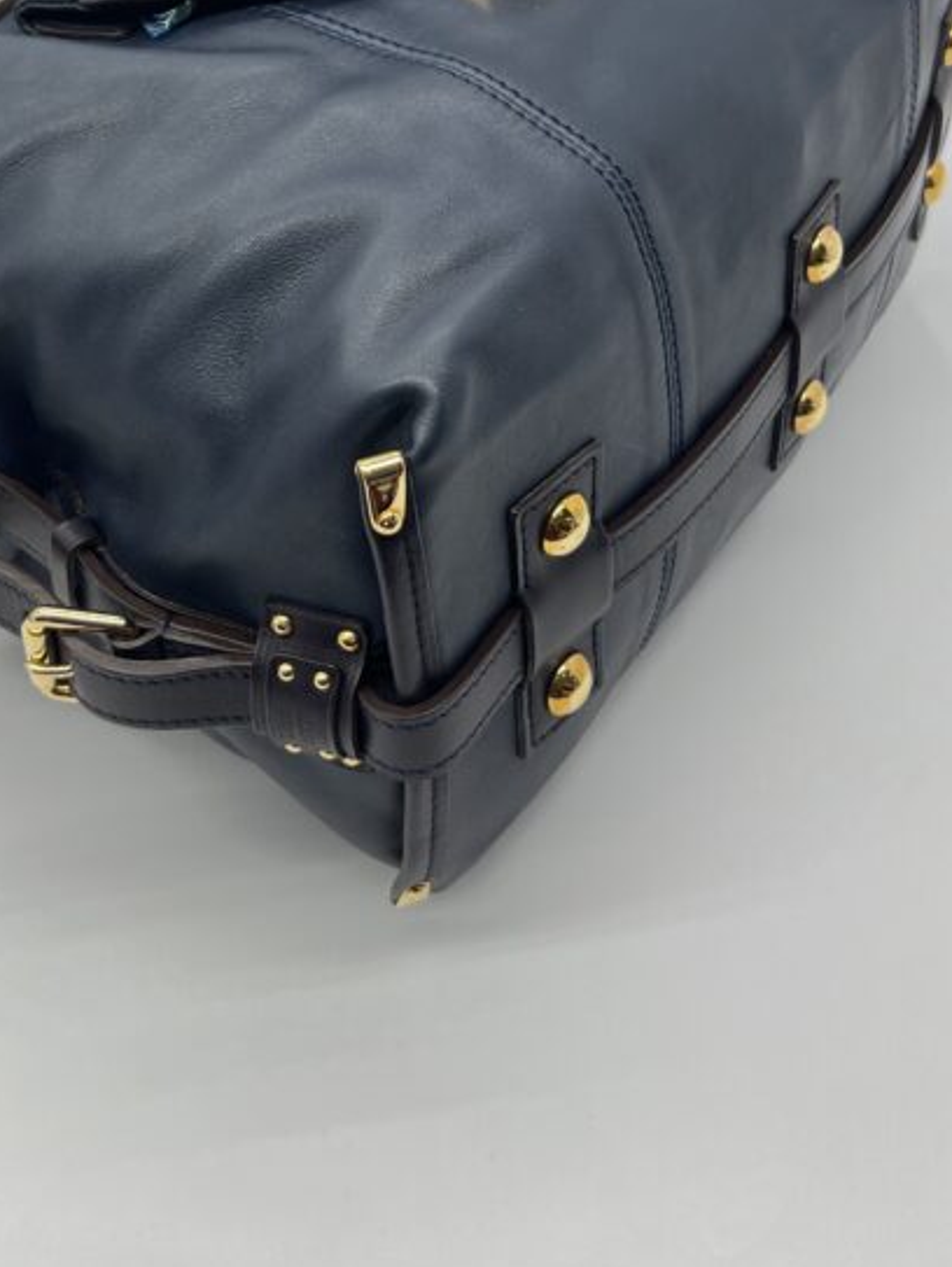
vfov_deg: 38.0
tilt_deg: -37.0
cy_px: 327
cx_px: 359
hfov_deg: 29.6
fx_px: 1795
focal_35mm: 49
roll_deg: +5.1
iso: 40
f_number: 1.5
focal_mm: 5.7
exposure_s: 1/100
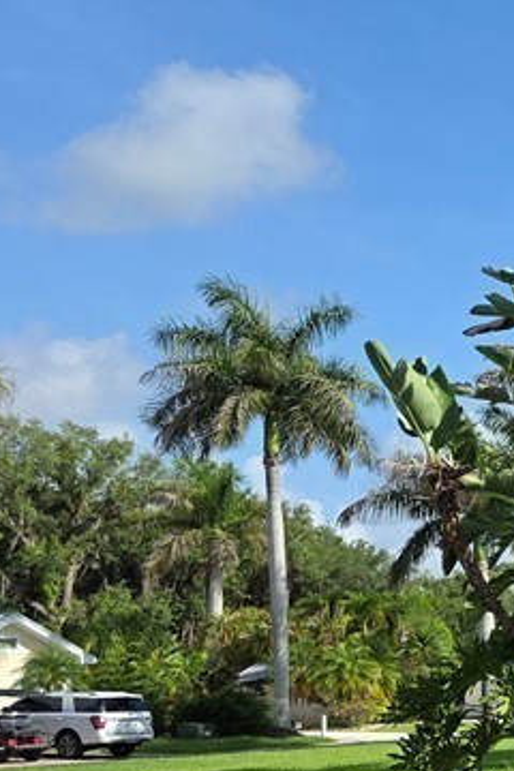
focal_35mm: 68
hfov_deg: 15.6
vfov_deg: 29.0
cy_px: 613
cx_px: 1045
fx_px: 1456
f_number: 1.7
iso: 80
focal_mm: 6.3
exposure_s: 1/5296
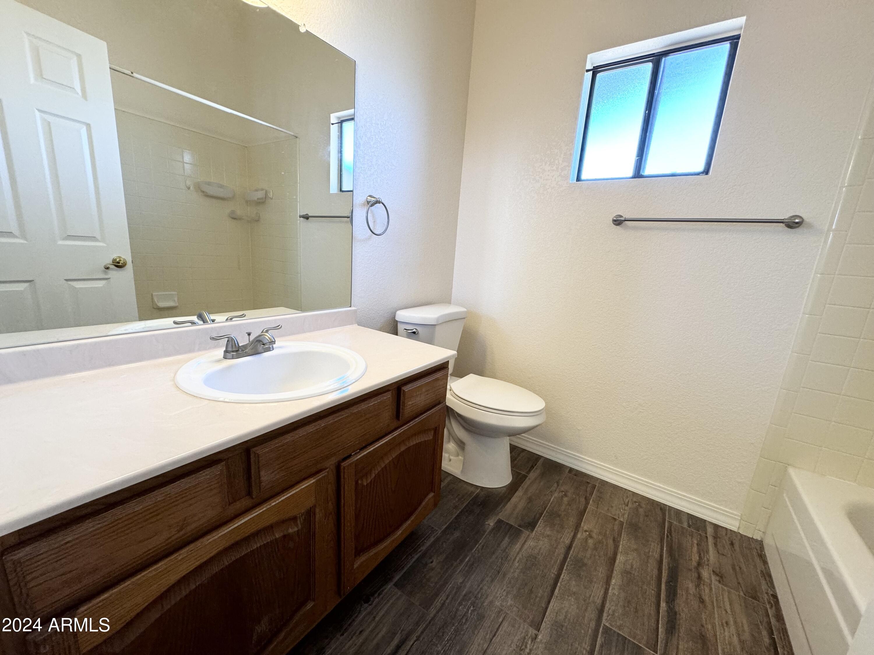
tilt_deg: -12.7
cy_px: 328
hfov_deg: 102.1
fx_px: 353
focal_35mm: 14
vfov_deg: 85.7
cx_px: 437
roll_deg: -4.1
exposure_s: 1/60
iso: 200
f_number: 2.2
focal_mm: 2.22
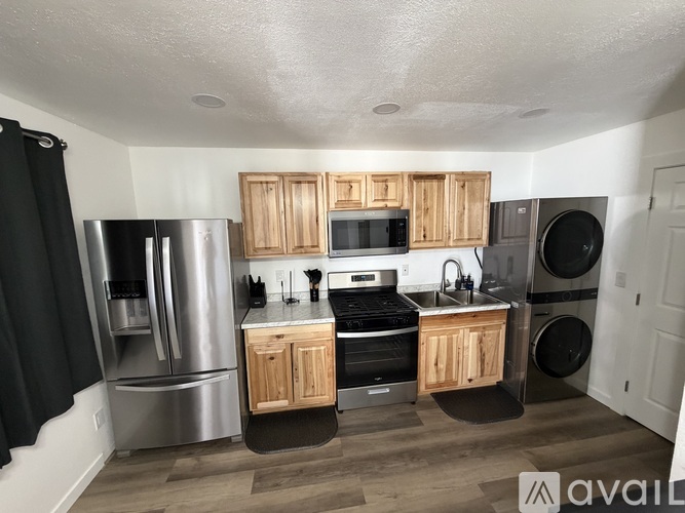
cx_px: 342
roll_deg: +1.8
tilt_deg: -8.3
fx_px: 277
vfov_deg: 85.7
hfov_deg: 102.1
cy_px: 256
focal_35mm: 14
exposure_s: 1/60
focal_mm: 2.22
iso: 400
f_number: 2.2
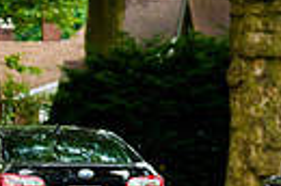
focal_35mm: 265
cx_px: -340
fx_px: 2063
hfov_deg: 7.4
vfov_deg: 5.1
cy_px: 282
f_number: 4
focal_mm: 48
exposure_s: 1/500
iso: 800
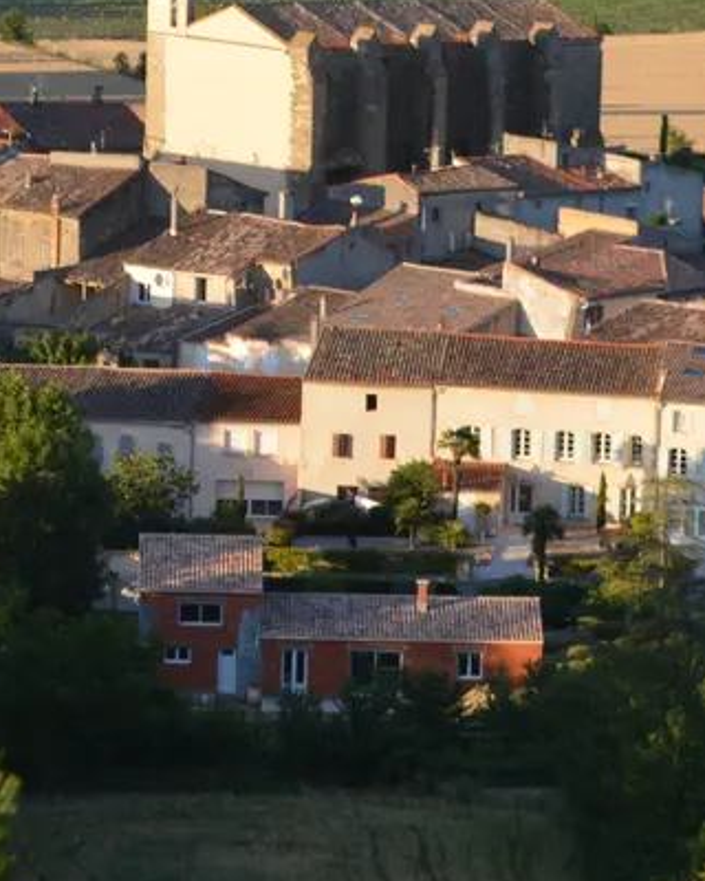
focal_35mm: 248
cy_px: 116
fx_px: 6455
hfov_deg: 6.2
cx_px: 456
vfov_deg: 7.8
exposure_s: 1/125
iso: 100
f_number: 5.6
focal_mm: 55
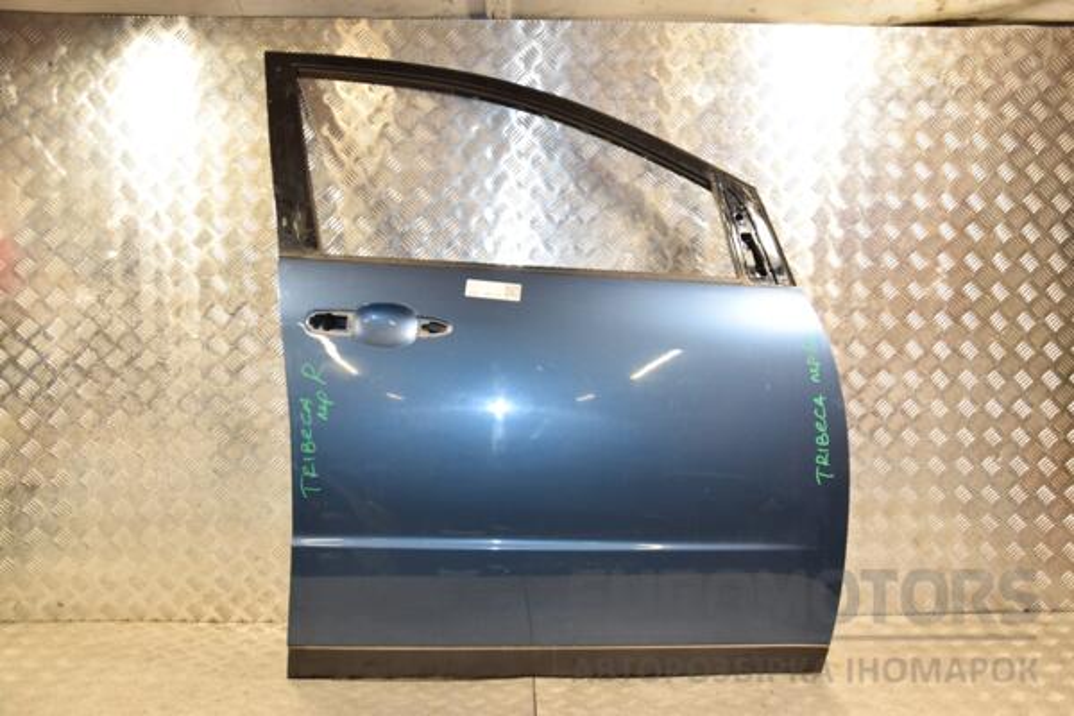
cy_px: 358
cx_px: 537
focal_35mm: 33
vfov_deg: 40.0
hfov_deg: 57.2
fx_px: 984
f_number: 5
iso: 800
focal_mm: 22
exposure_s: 1/200
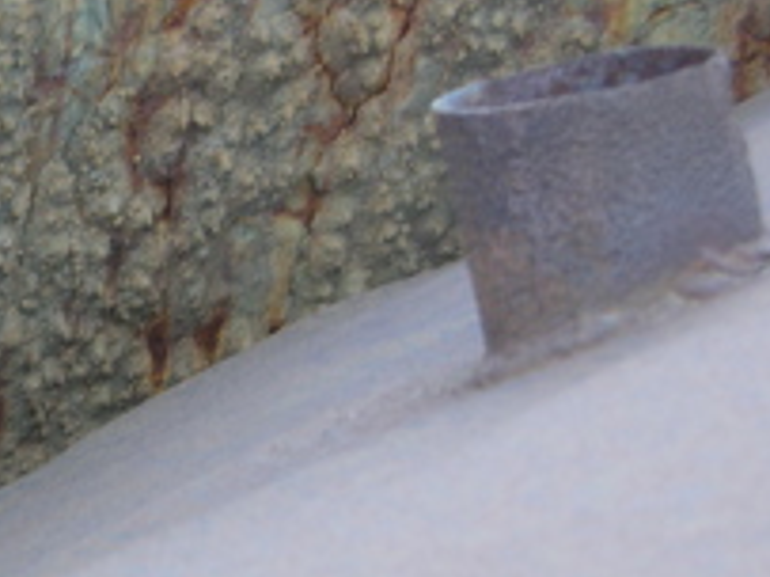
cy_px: 490
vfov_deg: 7.1
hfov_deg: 9.5
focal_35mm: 208
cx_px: 27
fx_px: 4624
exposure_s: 1/33.8
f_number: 3.2
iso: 50
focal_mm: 16.8
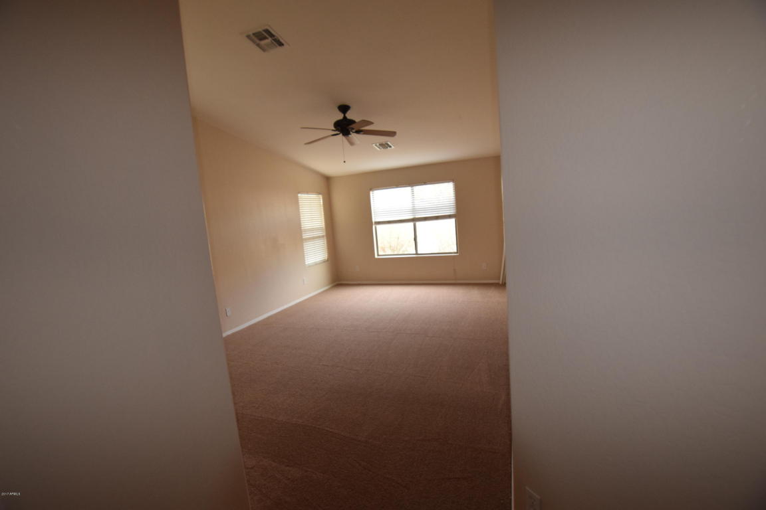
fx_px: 319
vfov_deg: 77.3
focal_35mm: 15
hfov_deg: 100.4
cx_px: 383
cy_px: 255
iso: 800
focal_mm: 10
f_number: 5
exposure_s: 1/100
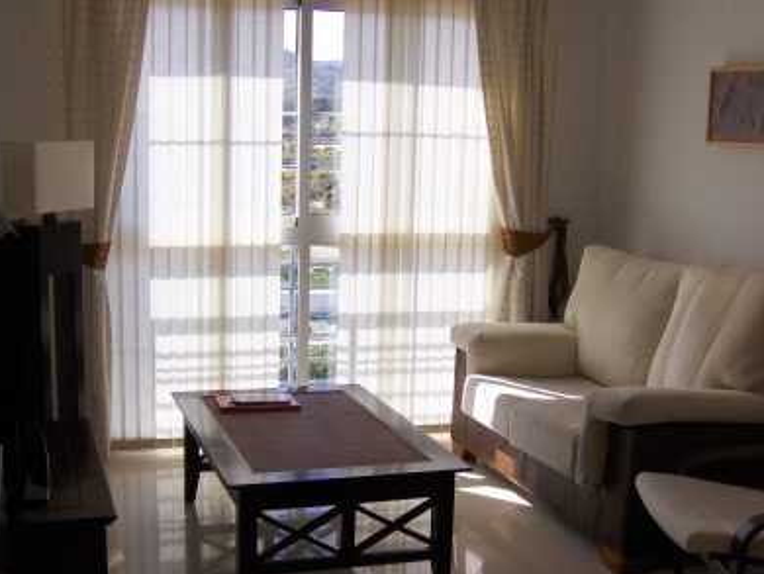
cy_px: 344
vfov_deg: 31.5
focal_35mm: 46
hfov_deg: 41.1
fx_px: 1016
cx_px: 329
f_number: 4.3
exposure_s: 1/437
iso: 100
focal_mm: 7.5
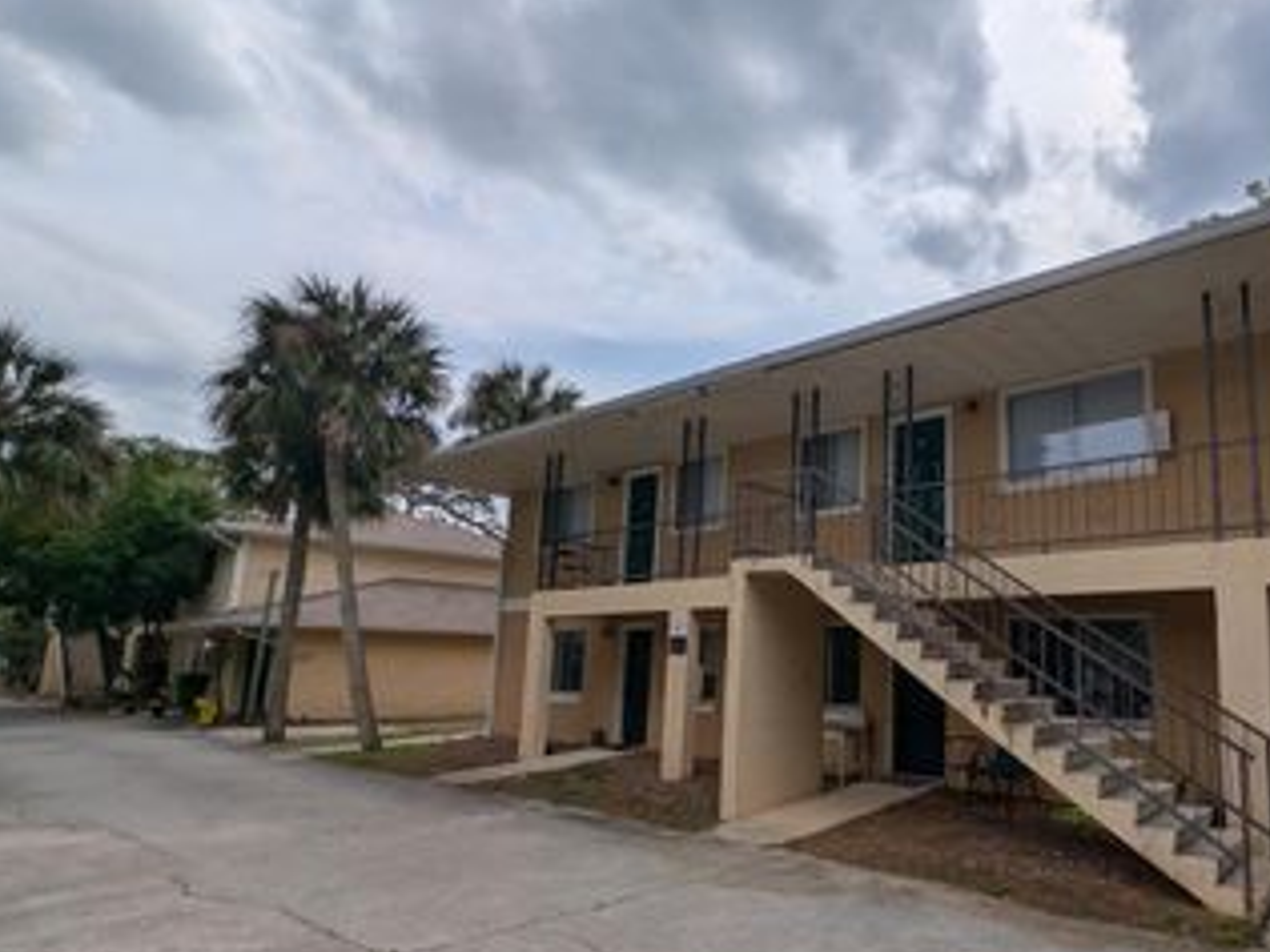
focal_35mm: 19
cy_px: 546
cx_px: 920
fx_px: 697
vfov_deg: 68.3
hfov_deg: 79.5
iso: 52
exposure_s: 1/5435
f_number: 1.7
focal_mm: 2.02
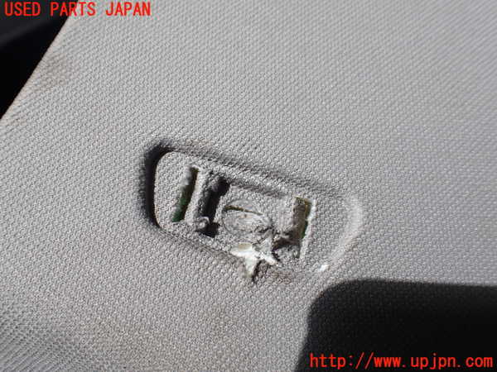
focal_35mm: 30
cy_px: 186
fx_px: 431
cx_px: 248
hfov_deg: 60.0
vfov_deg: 46.8
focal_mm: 5.4
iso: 100
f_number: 3.2
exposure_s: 1/800
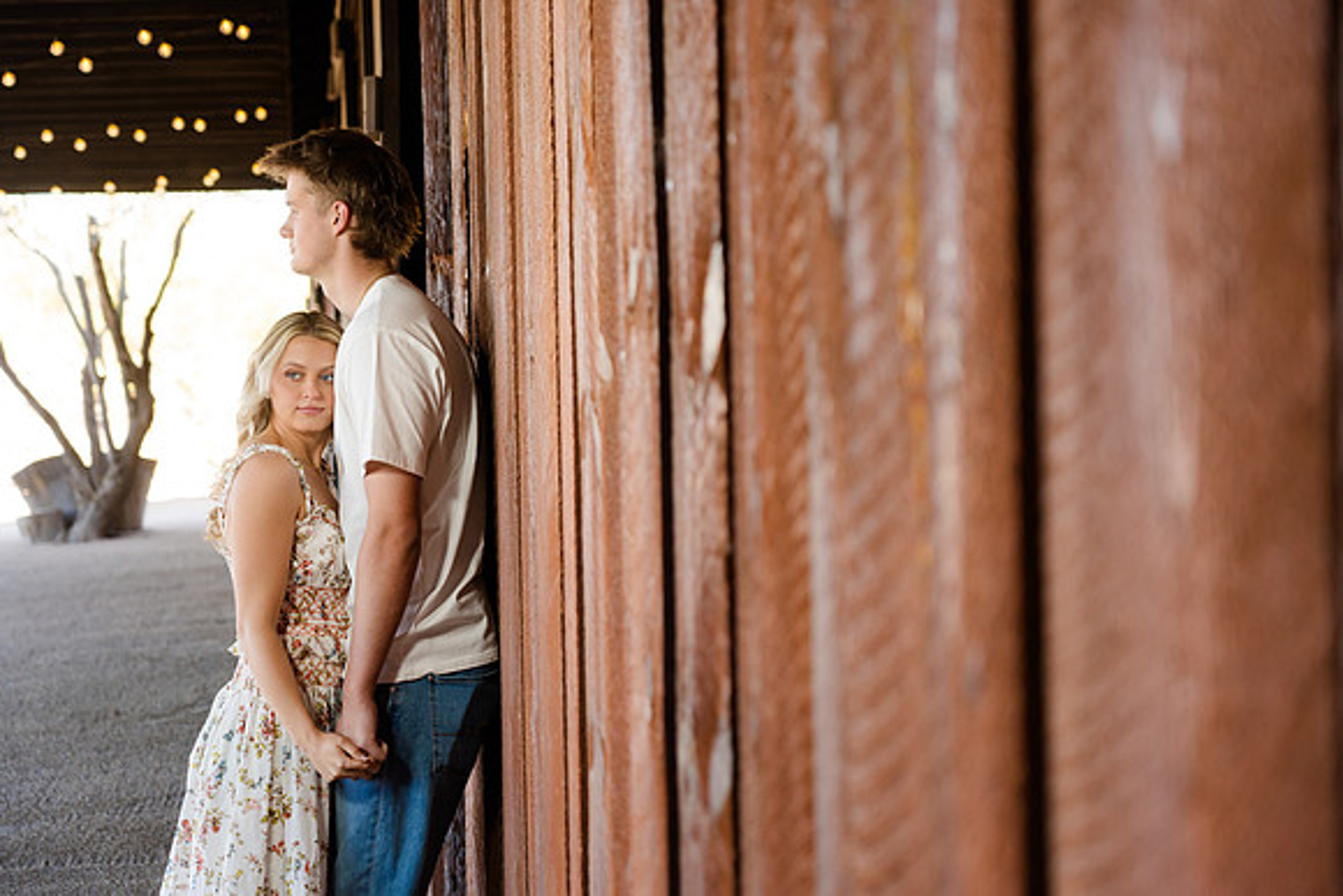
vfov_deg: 20.9
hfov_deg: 31.0
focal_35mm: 65
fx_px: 2425
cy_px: 448
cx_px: 672
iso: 640
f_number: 4
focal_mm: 65
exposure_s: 1/200
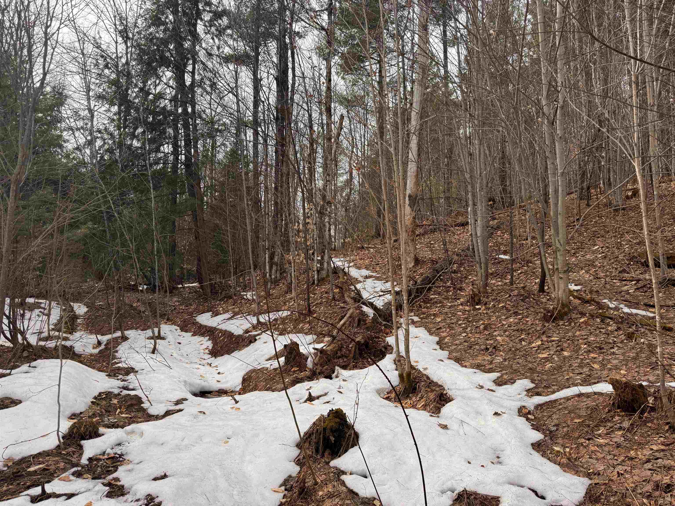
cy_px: 253
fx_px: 468
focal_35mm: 24
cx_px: 338
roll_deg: -0.9
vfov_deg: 56.8
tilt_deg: +6.5
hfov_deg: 71.6
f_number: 1.78
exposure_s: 1/2174
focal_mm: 6.76
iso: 80
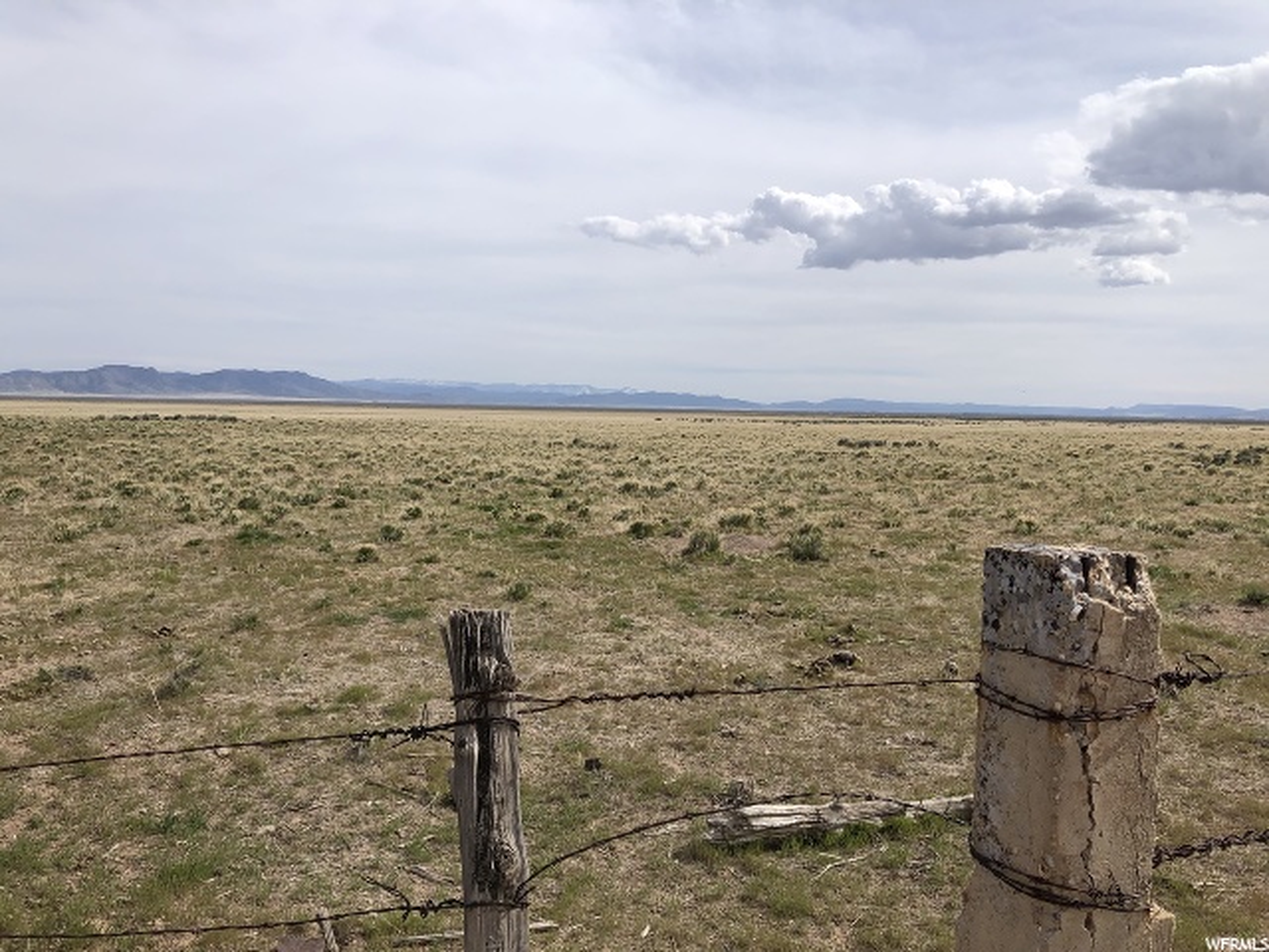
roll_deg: -0.1
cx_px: 634
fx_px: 1026
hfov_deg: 63.4
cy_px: 476
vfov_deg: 49.7
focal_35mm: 28
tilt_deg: -4.4
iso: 20
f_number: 1.8
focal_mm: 3.99
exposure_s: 1/3690
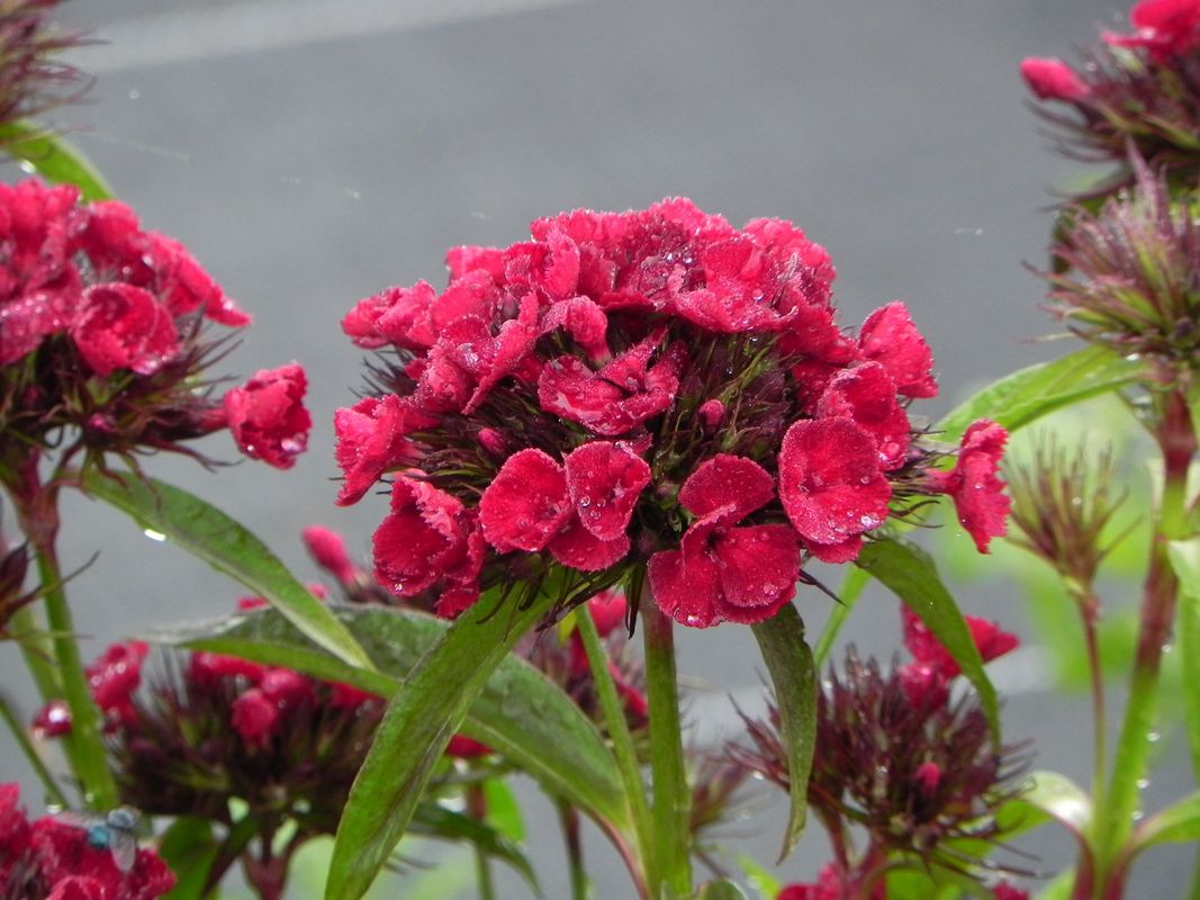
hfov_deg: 3.6
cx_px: 600
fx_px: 19064
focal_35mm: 550
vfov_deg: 2.7
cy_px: 450
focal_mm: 97.8
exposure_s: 1/30
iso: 160
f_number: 5
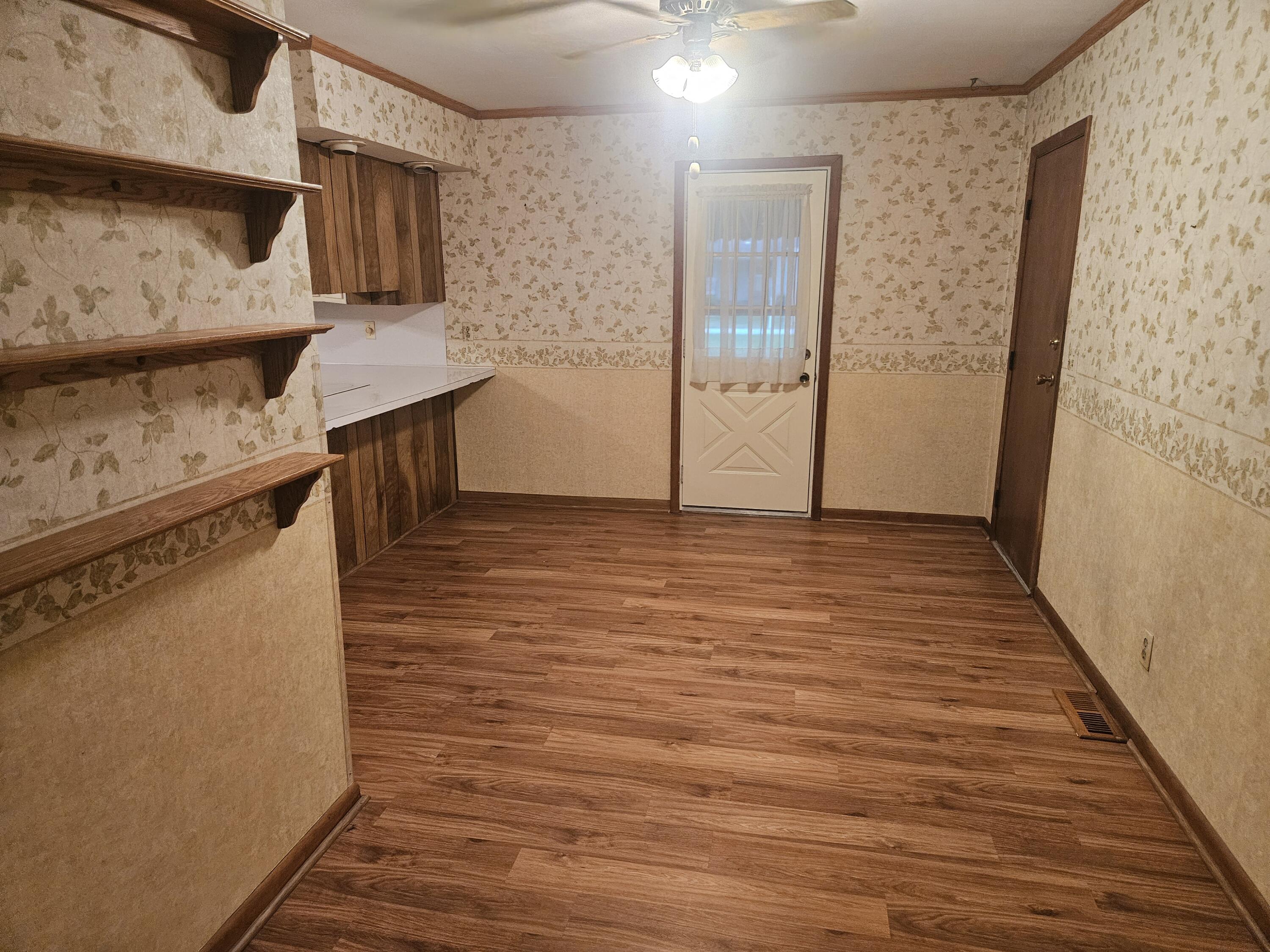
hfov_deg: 73.9
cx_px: 635
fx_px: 844
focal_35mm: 23
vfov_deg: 58.9
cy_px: 476
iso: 640
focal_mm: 5.4
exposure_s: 1/120
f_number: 1.8
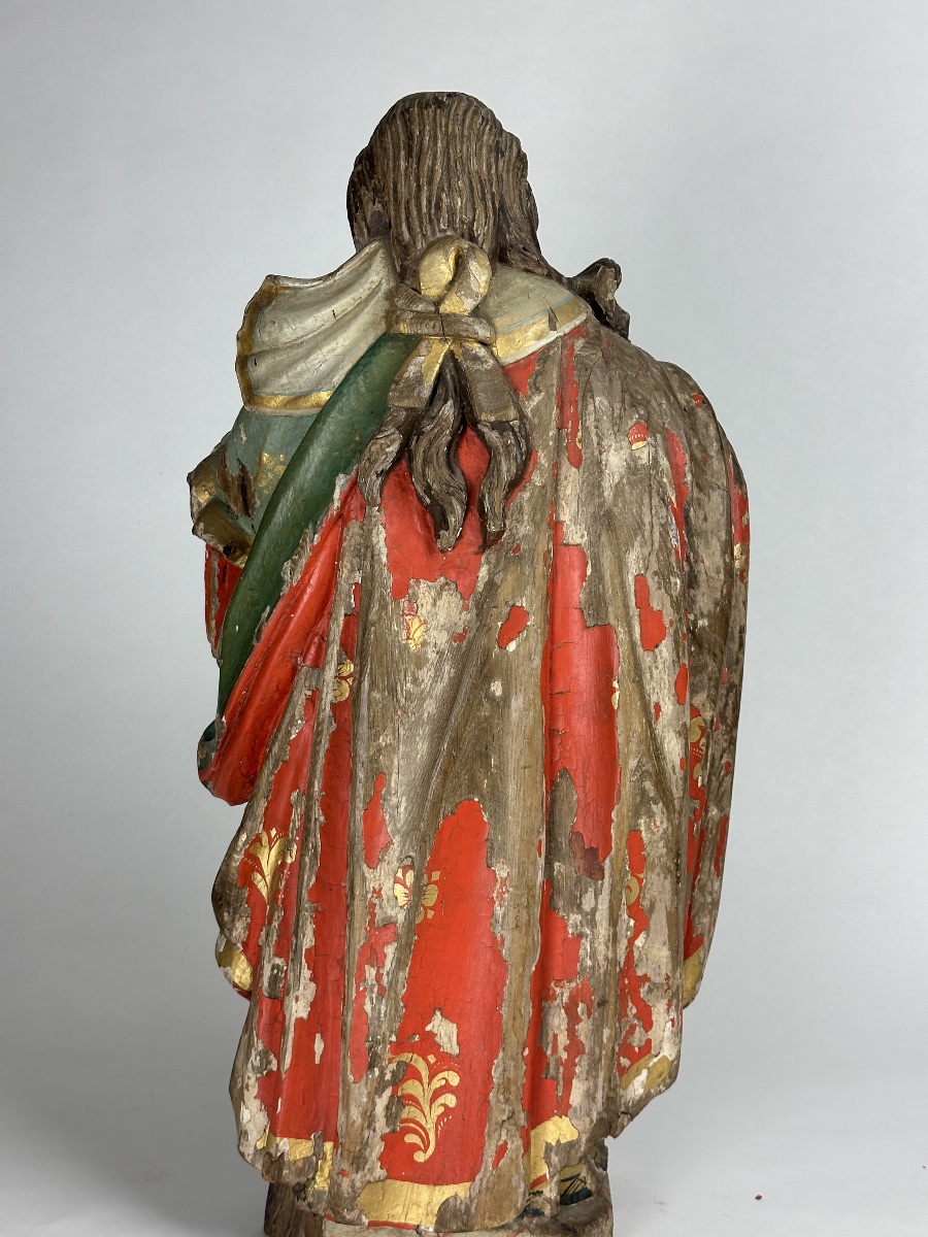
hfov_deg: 30.3
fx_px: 1716
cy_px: 618
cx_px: 464
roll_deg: -0.5
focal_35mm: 48
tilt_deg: -8.3
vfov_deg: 39.7
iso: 100
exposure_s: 1/100
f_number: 1.78
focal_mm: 6.86
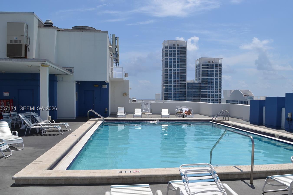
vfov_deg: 41.0
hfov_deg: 58.6
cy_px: 109
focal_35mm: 32
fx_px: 260
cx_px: 163
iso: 100
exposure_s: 1/320
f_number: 9
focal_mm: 18
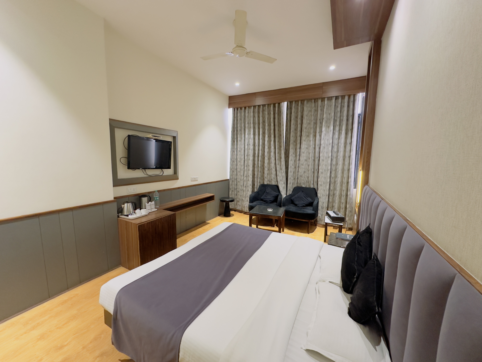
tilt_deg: -6.3
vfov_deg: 85.7
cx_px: 241
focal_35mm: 14
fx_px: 195
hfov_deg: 102.1
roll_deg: -0.7
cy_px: 181
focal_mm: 2.22
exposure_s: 1/50
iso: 640
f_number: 2.2
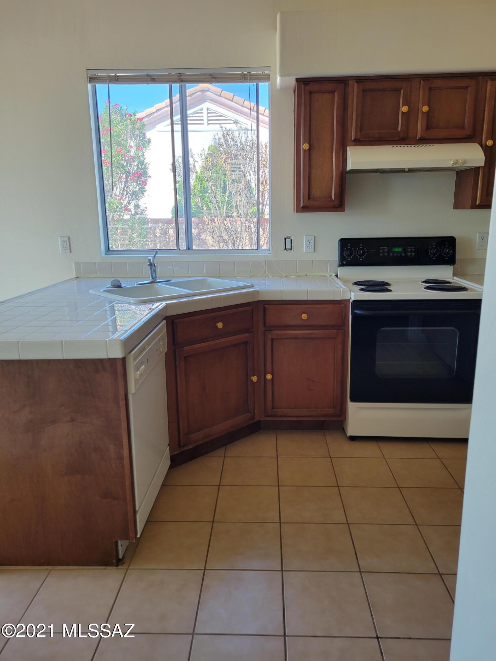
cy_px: 330
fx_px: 497
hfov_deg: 53.1
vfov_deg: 67.3
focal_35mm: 26
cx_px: 248
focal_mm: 5.4
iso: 64
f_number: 1.8
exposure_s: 1/119
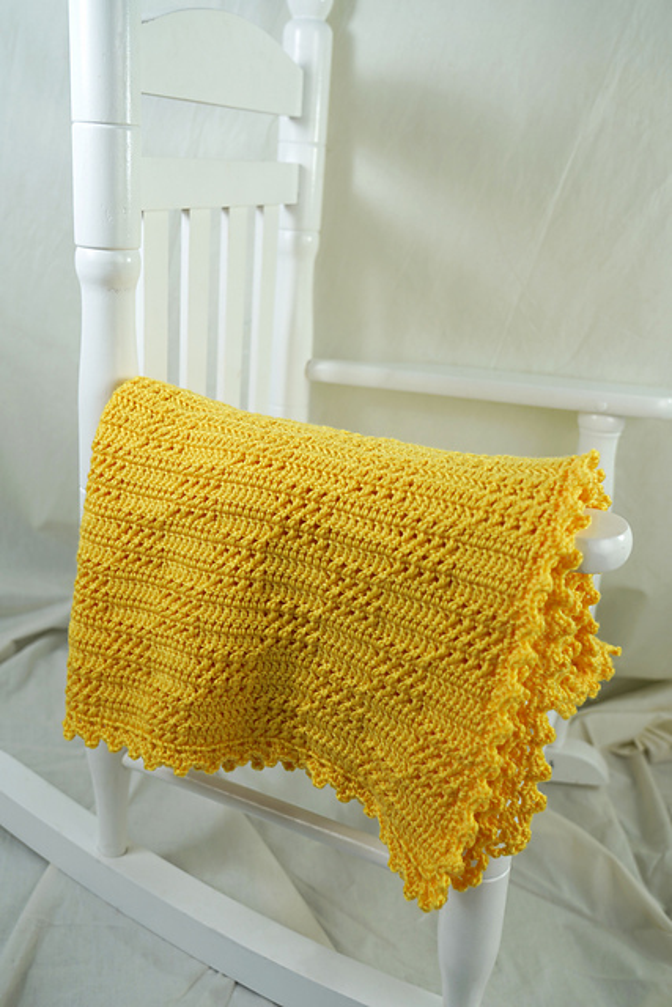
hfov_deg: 37.9
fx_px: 979
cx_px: 336
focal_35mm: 35
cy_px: 504
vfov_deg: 54.4
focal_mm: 35
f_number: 5
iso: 100
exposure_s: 1/80
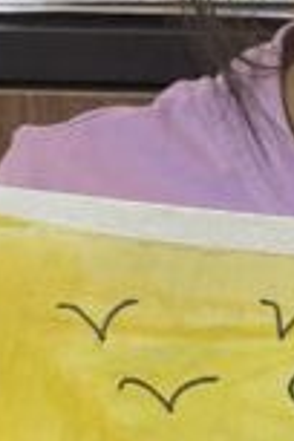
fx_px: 2168
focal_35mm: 177
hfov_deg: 7.6
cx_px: 481
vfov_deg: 11.3
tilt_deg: -22.5
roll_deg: +0.0
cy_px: 594
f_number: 1.6
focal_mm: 4.2
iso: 100
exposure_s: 1/100
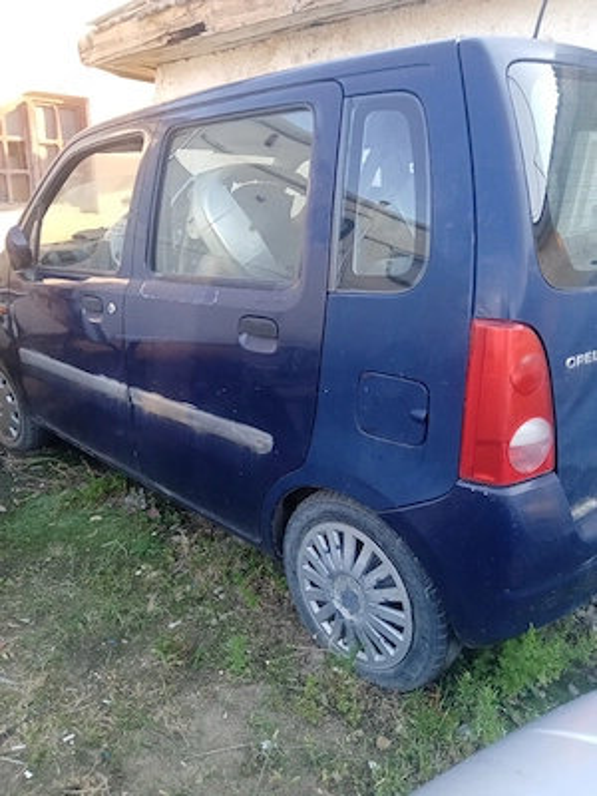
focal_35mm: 26
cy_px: 398
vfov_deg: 67.3
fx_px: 598
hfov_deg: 53.1
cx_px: 298
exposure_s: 1/101
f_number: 1.8
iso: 138
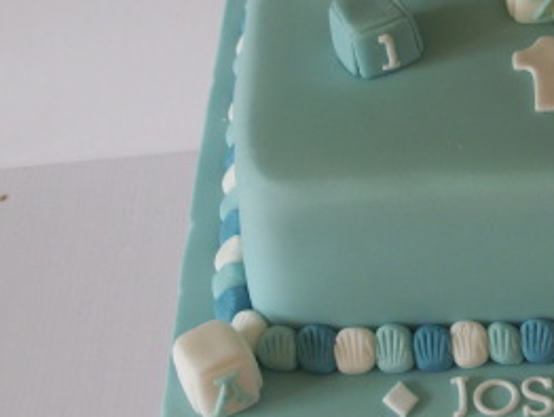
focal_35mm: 137
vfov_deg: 10.8
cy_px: 117
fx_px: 2195
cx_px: 514
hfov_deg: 14.2
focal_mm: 11.6
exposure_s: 1/50
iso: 160
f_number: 4
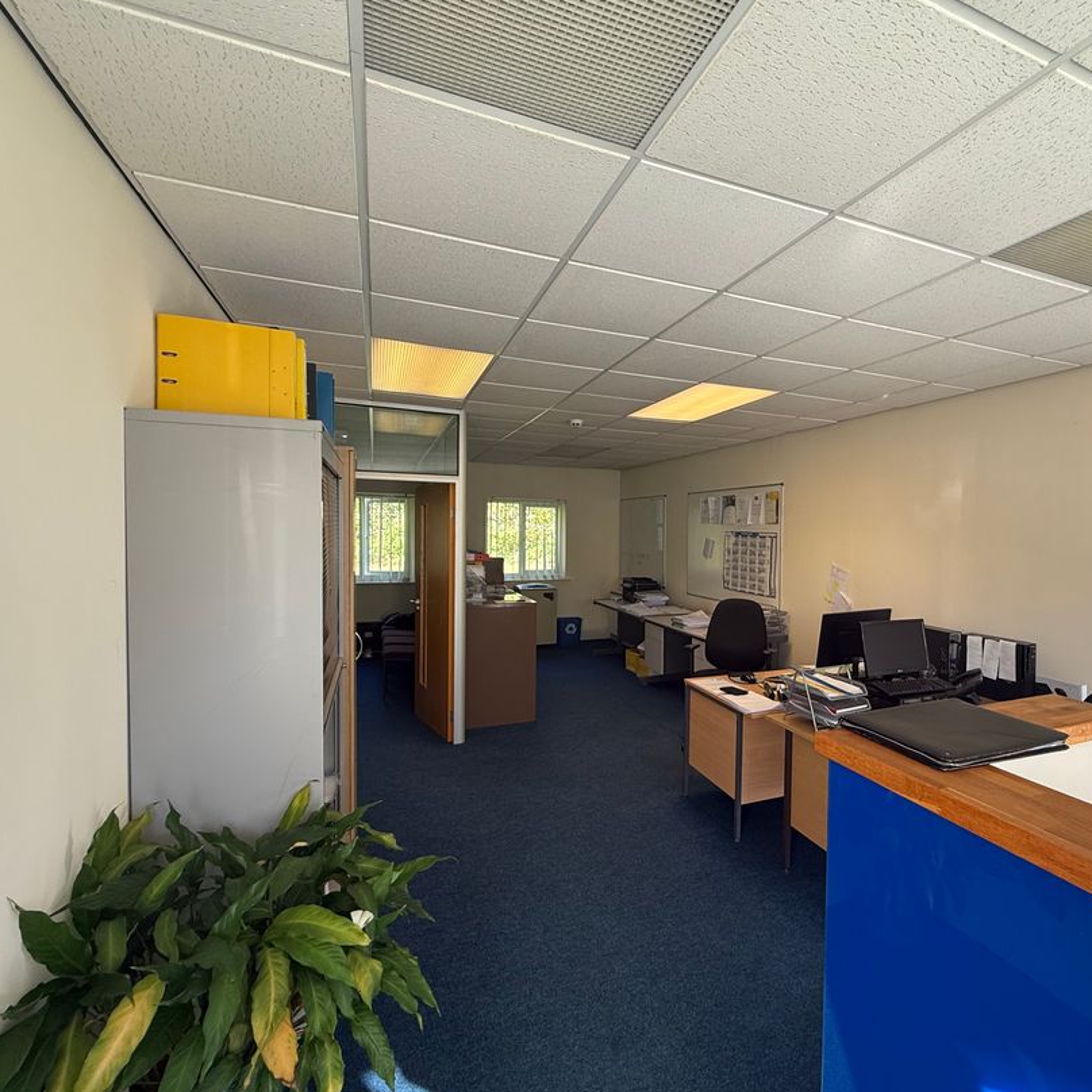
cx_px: 649
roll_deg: -0.8
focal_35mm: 17
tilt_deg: -0.8
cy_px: 549
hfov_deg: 83.1
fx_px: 607
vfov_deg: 84.0
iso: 100
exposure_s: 1/100
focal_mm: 2.22
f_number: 2.2
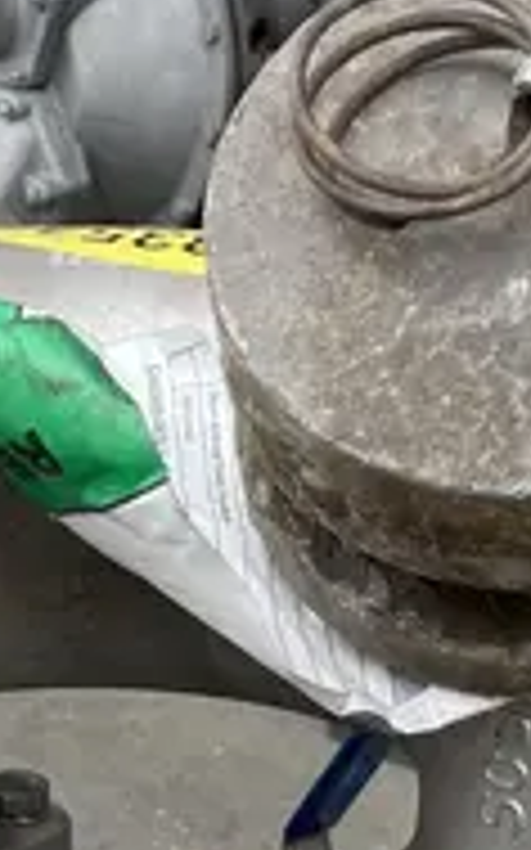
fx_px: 2479
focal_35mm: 107
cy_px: 1486
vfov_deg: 16.6
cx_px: 184
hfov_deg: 12.2
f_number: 1.6
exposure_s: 1/351
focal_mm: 4.2
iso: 32
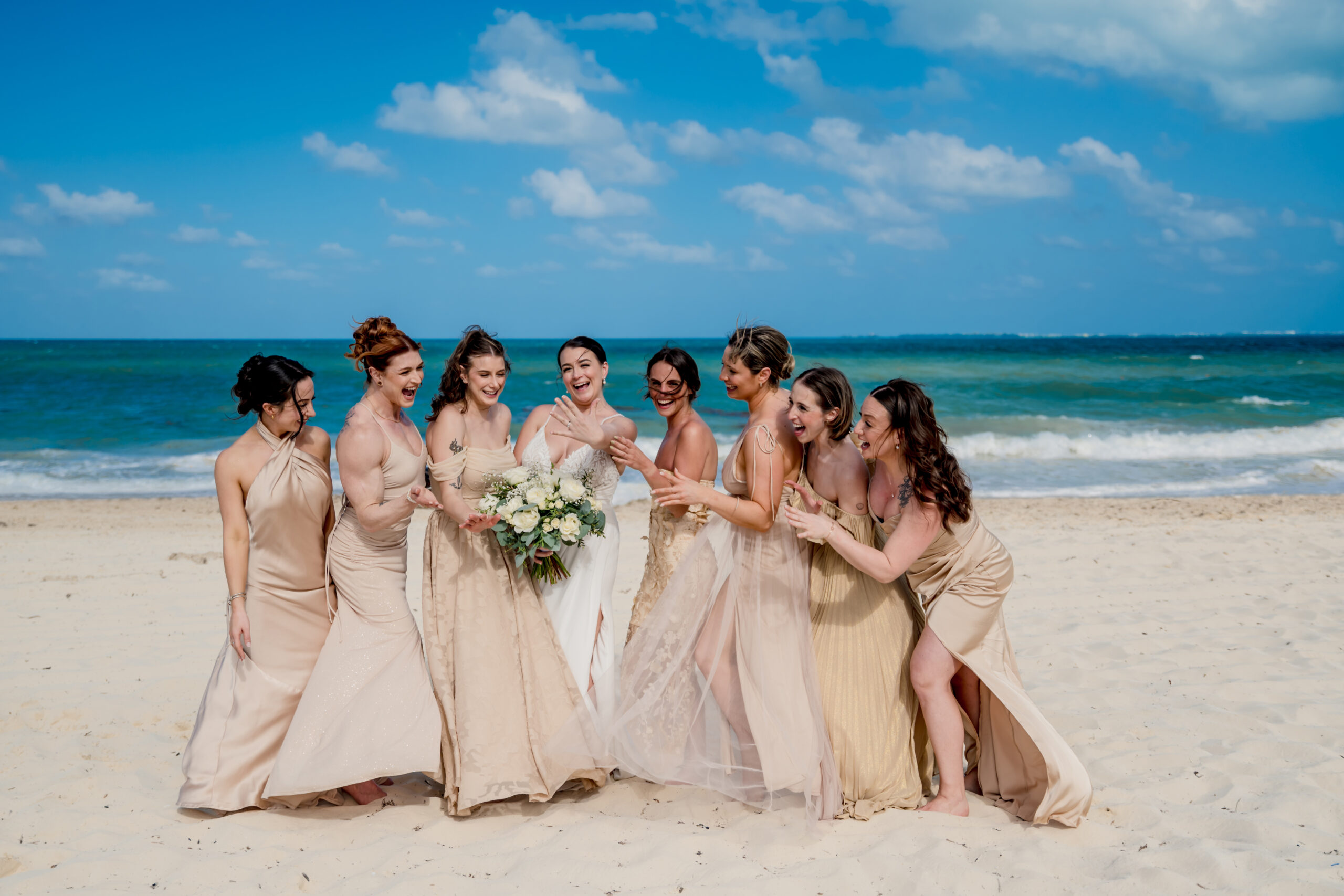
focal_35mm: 38
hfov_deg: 50.7
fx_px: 1419
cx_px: 672
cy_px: 448
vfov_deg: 35.1
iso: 100
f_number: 2.8
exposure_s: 1/4000
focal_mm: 38
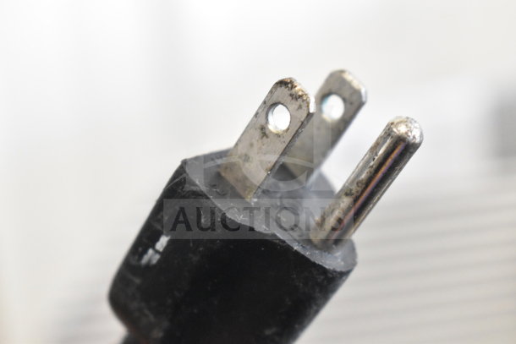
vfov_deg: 16.6
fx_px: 1183
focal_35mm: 82
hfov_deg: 24.6
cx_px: 258
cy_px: 172
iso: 6400
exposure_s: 1/160
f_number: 6.3
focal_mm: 55
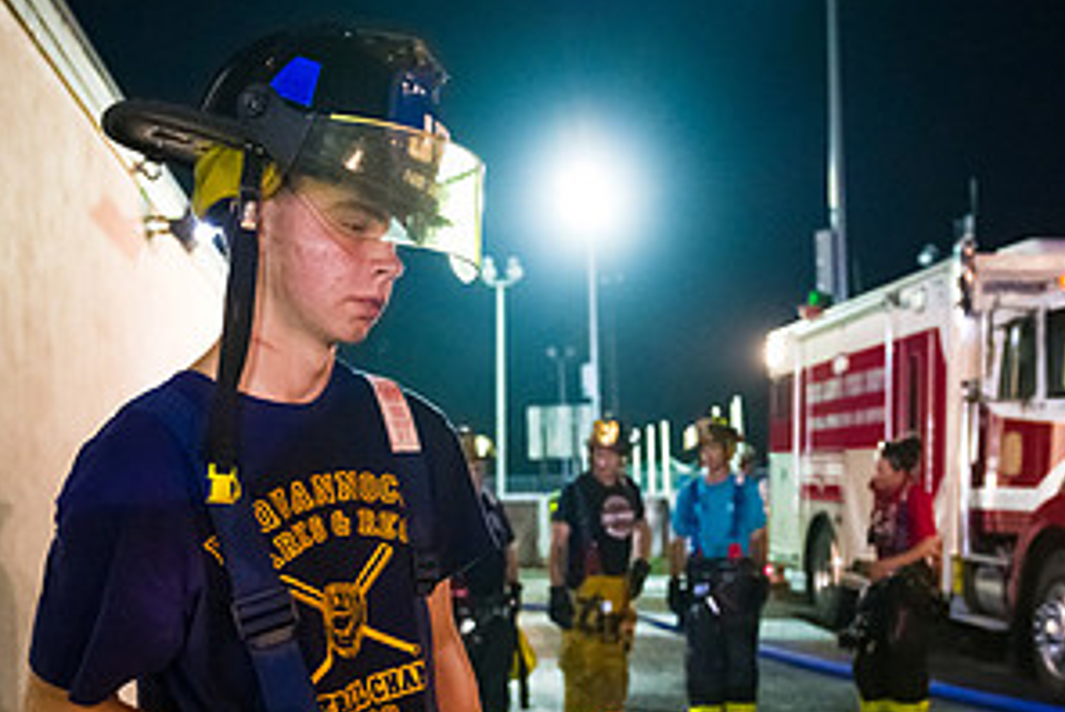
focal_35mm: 47
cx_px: 597
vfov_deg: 28.2
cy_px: 563
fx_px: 1392
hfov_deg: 41.8
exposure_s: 1/125
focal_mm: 24
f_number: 3.2
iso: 6400
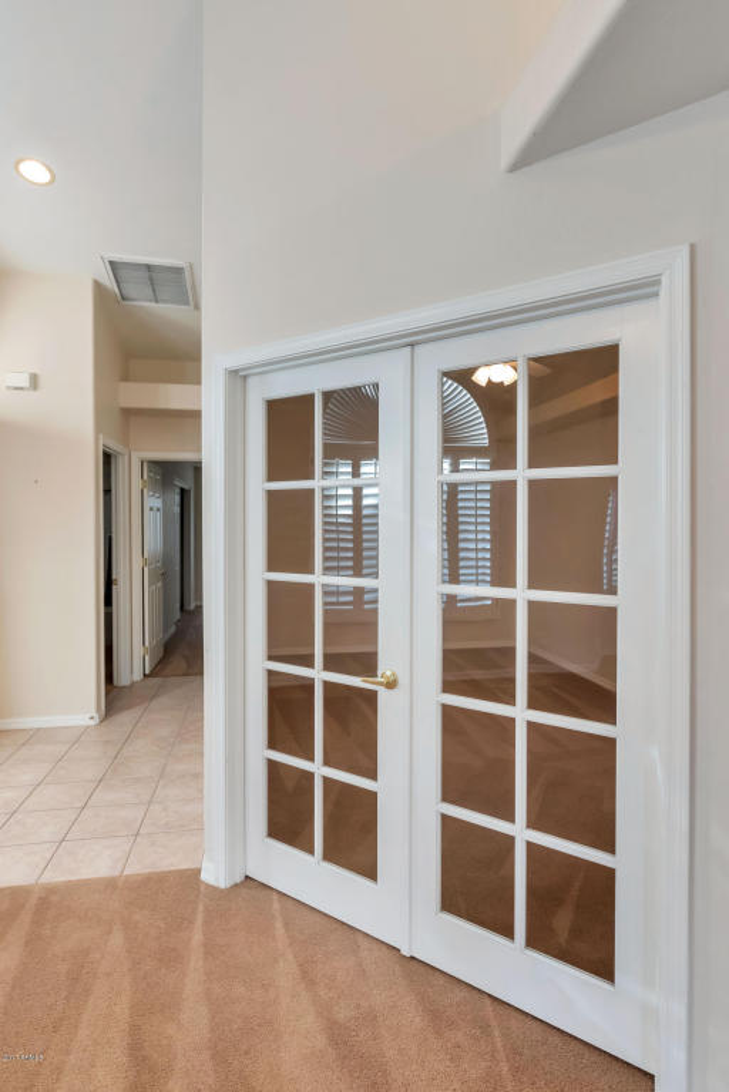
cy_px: 546
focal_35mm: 17
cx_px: 364
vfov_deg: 93.3
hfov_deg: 70.5
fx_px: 516
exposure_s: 1/80
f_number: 5.6
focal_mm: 17
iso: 2500
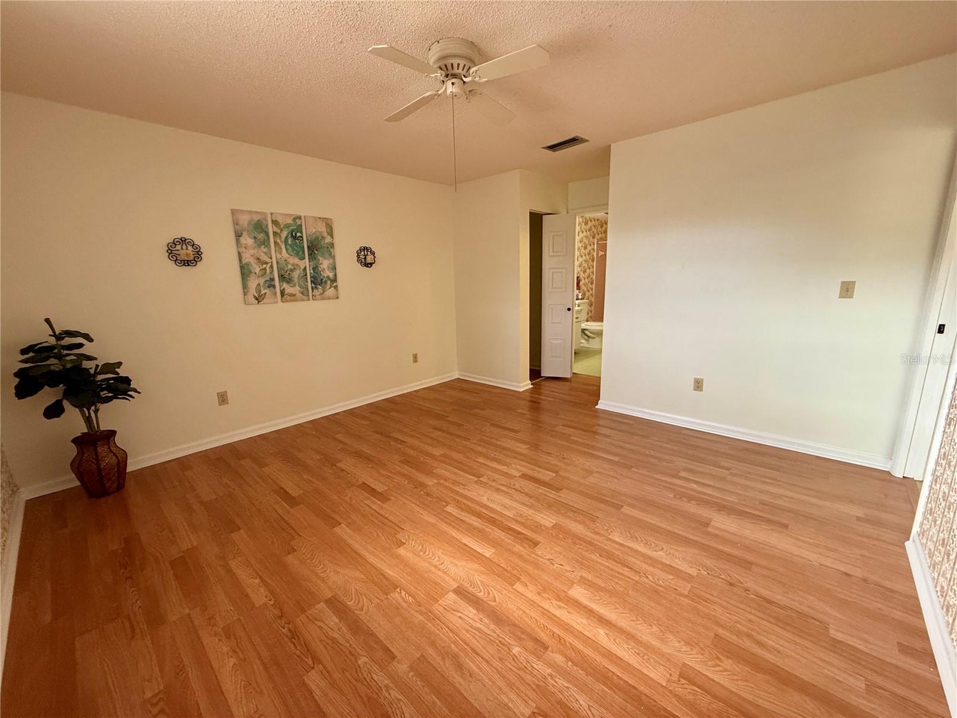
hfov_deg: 102.1
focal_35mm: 14
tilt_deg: -10.0
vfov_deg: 85.7
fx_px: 387
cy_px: 359
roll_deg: +1.6
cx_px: 478
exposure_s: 1/60
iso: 400
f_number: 2.2
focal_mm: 2.22
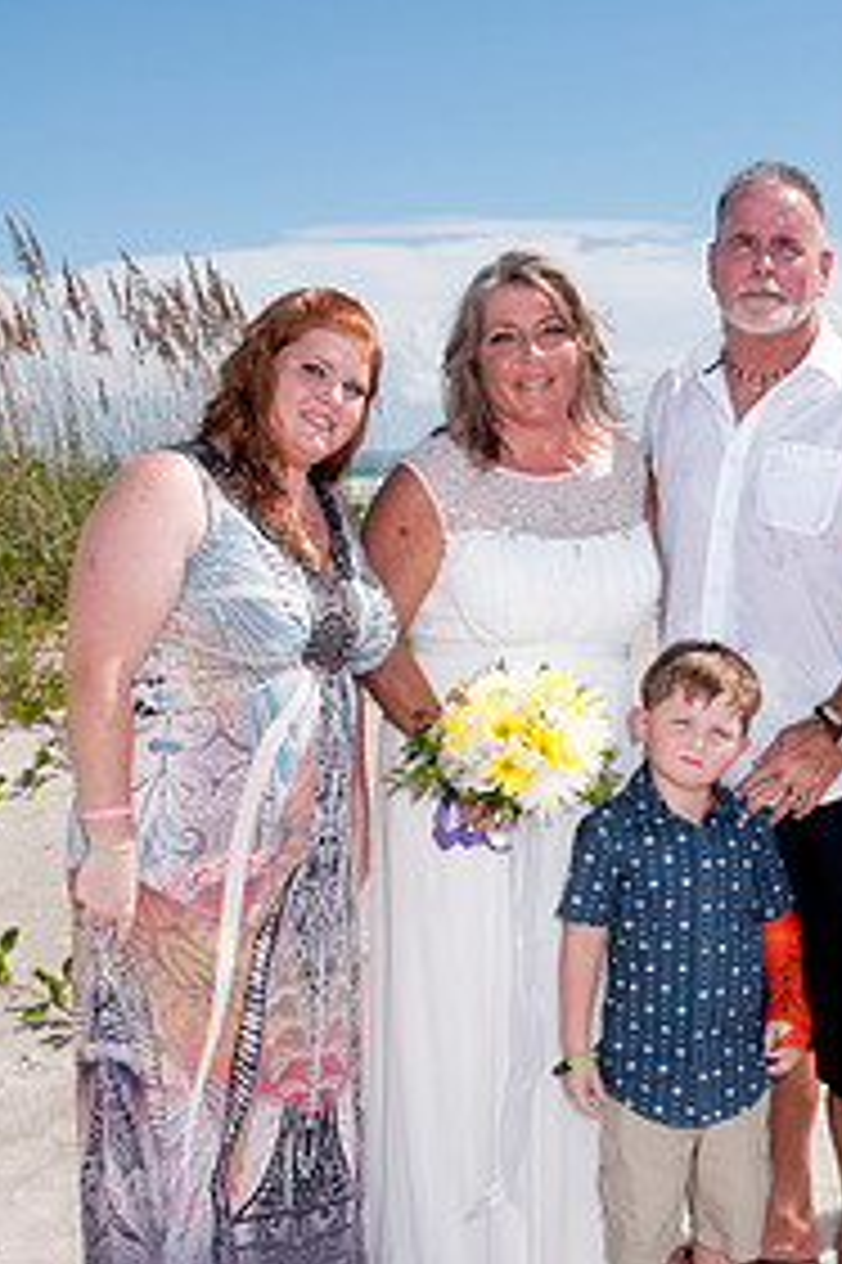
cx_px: 646
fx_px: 1686
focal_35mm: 48
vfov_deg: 40.9
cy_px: 774
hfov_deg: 27.6
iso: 100
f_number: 13
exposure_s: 1/250
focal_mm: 20
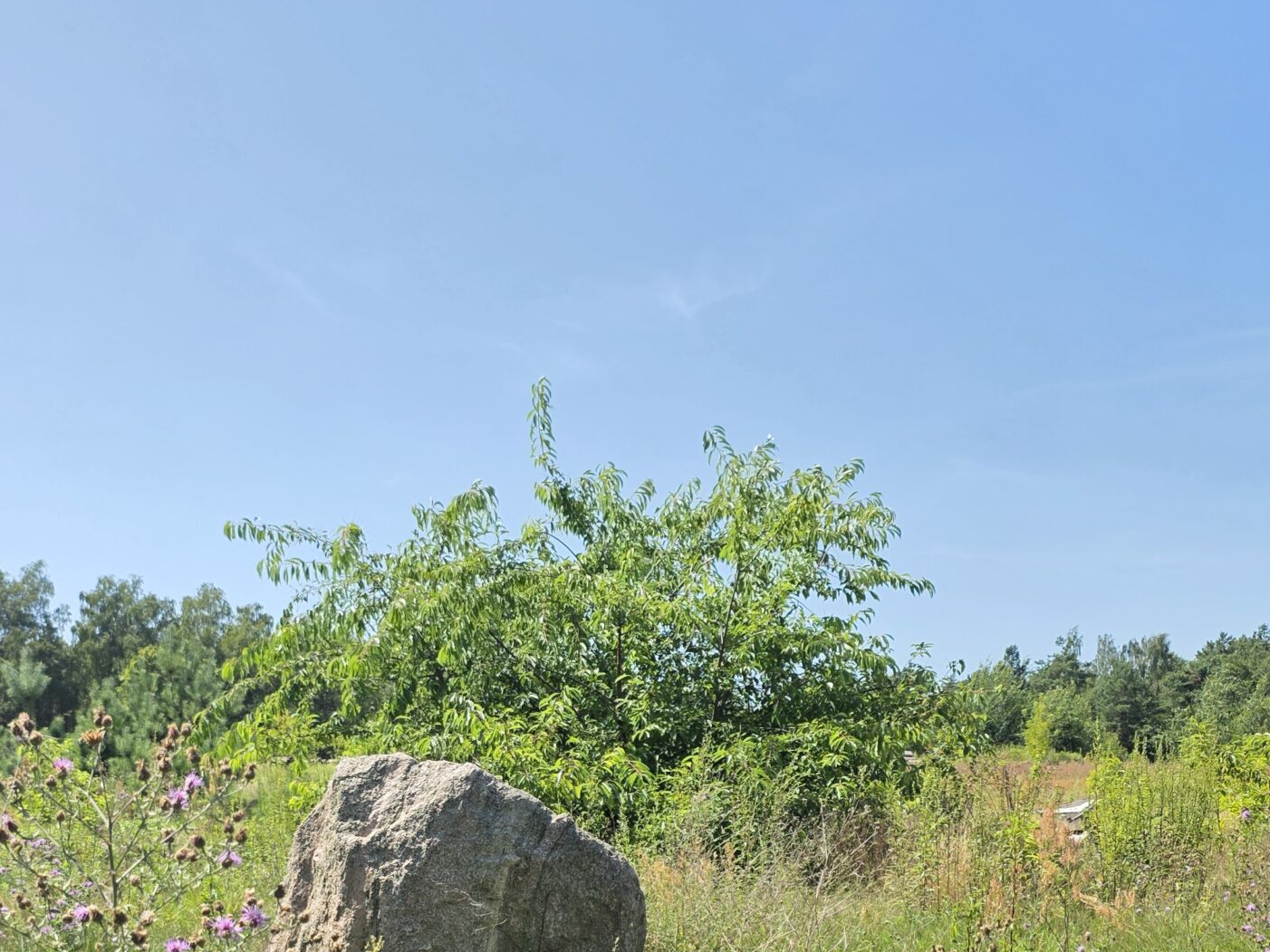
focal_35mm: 42
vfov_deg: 33.1
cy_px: 803
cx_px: 535
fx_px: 1541
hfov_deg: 44.7
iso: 80
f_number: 1.7
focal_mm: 6.3
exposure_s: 1/2715
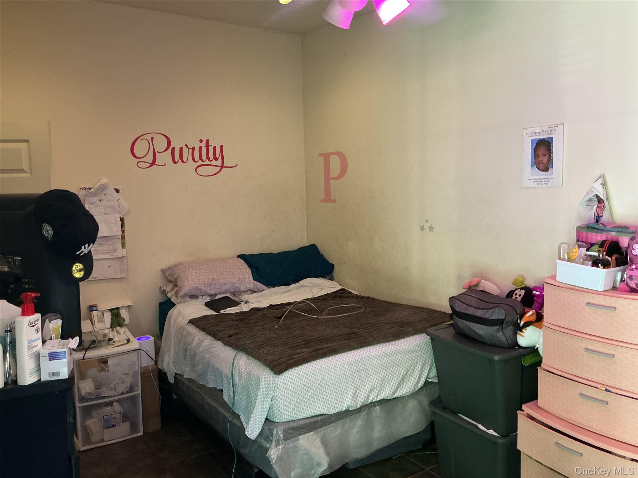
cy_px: 239
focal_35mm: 29
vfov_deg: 48.2
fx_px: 534
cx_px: 319
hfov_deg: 61.7
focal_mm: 3
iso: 200
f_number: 1.8
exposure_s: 1/60
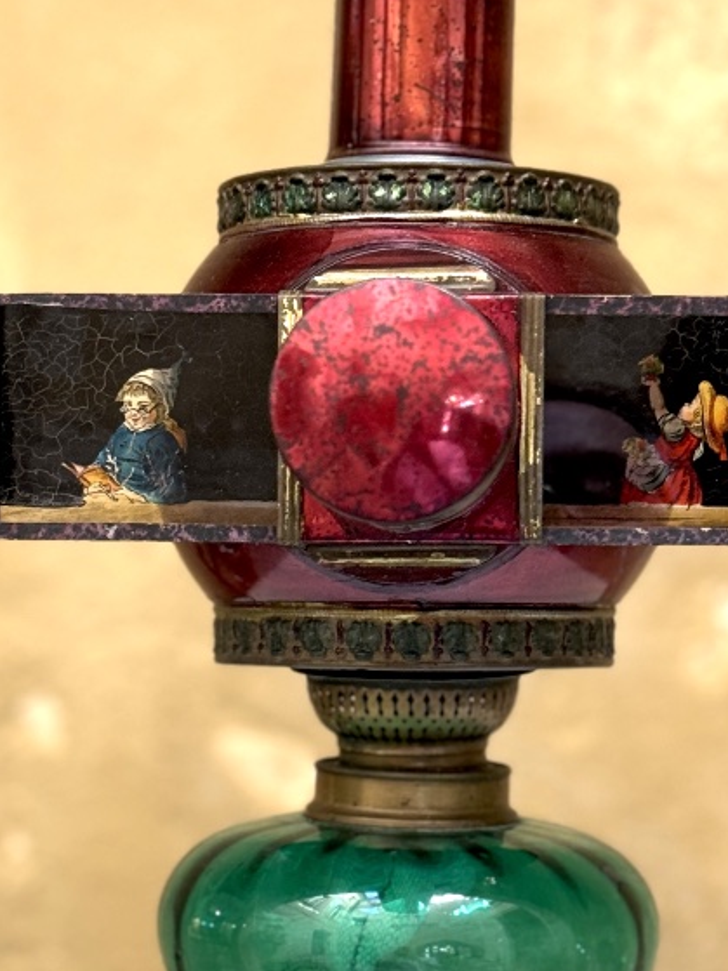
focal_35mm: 103
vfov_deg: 19.0
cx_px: 414
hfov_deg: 14.4
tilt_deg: -2.1
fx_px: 2889
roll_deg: +1.7
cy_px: 637
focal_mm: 6.76
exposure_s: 1/60
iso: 100
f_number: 1.78
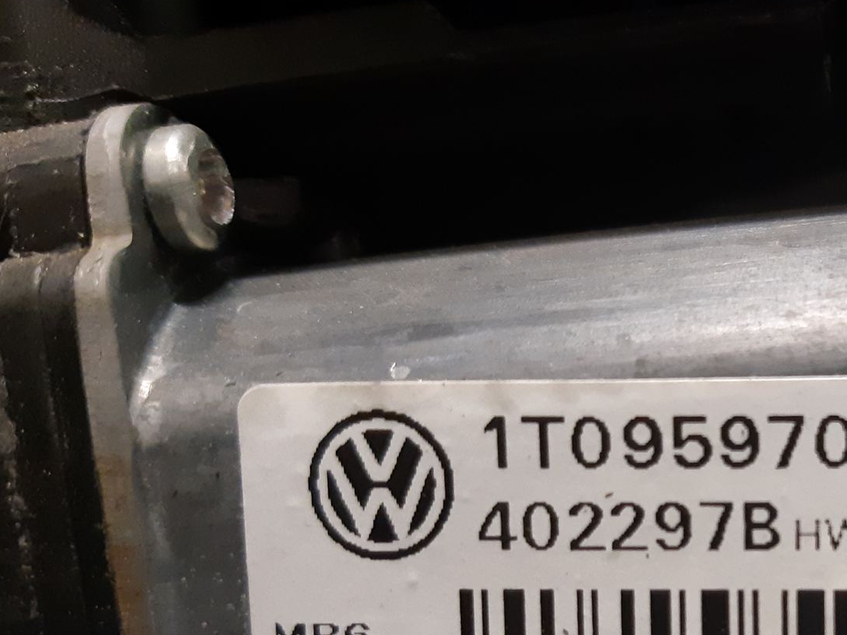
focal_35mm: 49
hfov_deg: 36.5
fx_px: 1199
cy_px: 576
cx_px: 760
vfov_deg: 28.5
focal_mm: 3.93
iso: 250
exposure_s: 1/50
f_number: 1.7
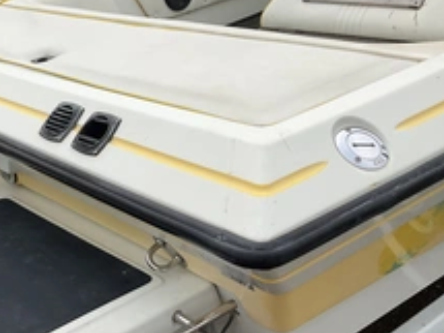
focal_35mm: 54
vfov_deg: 27.0
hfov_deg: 34.6
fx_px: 692
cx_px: 95
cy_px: 188
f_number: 1.8
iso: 25
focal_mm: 3
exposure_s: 1/1912
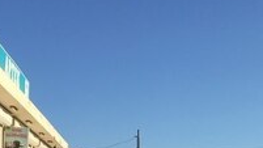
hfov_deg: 27.2
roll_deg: -1.8
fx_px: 544
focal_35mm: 78
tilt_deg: -3.6
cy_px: 268
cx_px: 130
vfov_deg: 13.8
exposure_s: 1/1399
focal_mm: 4.15
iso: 25
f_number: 2.2
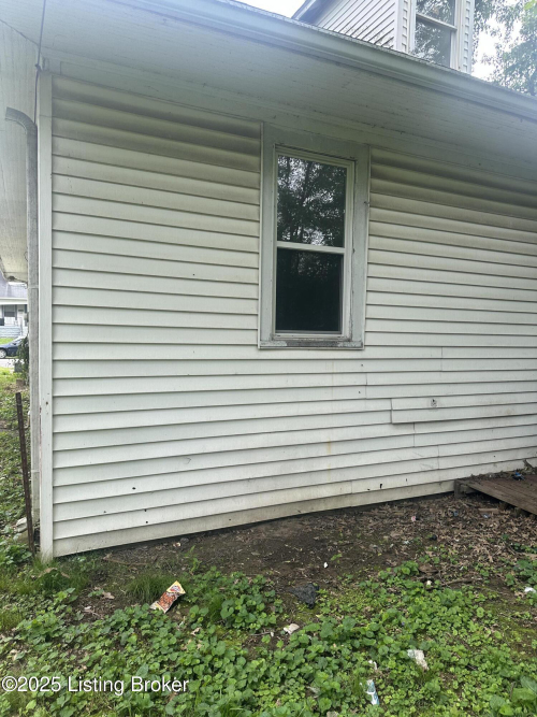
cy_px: 358
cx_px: 268
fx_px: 497
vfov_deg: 71.6
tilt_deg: -2.0
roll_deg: -2.9
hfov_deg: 56.8
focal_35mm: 24
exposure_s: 1/558
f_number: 1.78
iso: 80
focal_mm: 6.86
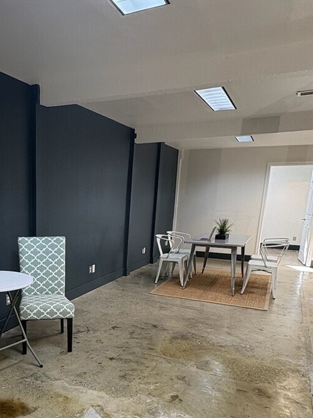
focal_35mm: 30
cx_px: 63
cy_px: 281
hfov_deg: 44.5
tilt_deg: -13.3
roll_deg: -1.1
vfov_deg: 58.5
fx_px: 362
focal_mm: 2.22
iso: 200
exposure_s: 1/60
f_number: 2.2
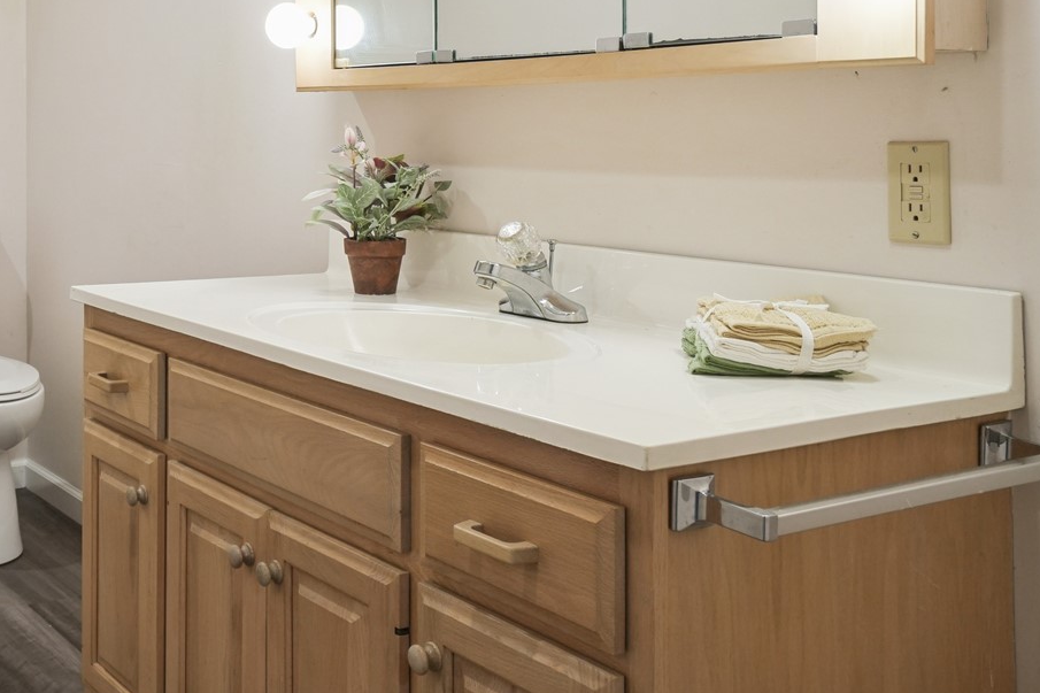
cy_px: 121
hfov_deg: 41.2
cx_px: 164
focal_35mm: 45
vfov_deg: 29.1
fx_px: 1300
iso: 500
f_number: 9
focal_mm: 24
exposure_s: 1/25
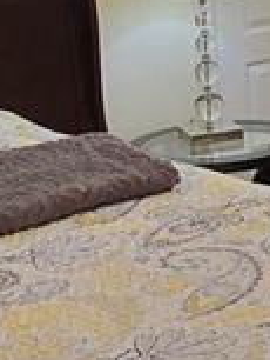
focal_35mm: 102
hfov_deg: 13.5
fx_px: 1059
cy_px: -31
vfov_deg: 18.5
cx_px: 437
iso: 160
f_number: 2.2
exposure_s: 1/60.2
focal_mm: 2.2
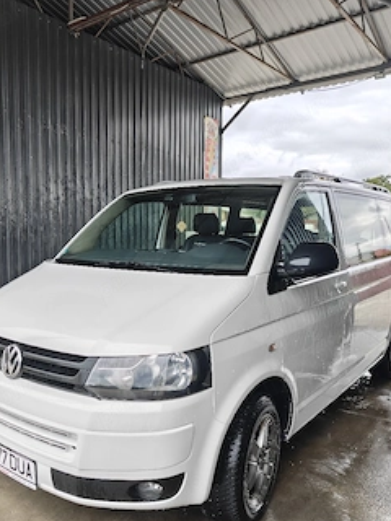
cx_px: 182
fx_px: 452
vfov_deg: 59.9
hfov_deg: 46.8
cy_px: 278
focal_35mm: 30
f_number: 1.68
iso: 50
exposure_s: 1/101
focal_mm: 6.57
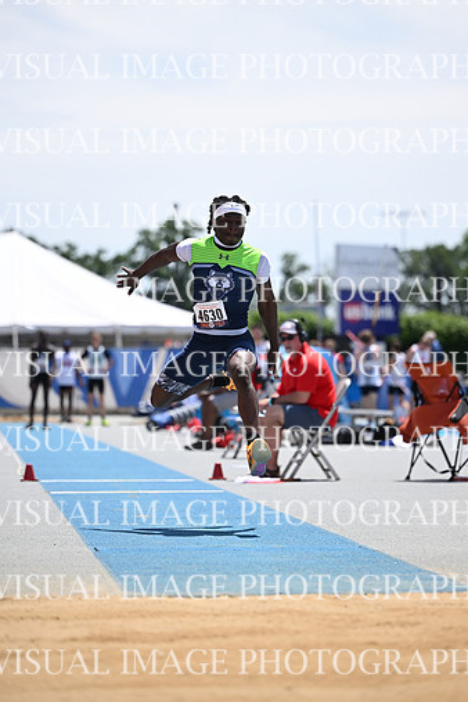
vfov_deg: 14.3
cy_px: 327
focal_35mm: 143
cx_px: 229
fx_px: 2788
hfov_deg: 9.6
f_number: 2.8
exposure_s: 1/5000
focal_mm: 125
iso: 250
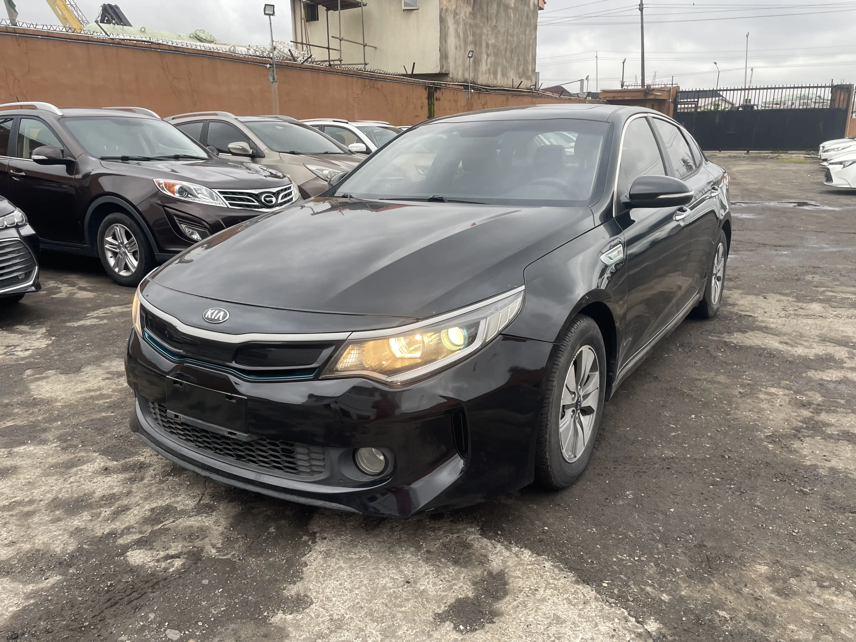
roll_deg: +1.1
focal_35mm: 26
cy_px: 321
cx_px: 428
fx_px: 643
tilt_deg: -16.5
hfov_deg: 67.3
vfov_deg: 53.1
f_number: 1.6
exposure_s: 1/270
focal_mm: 4.2
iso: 32
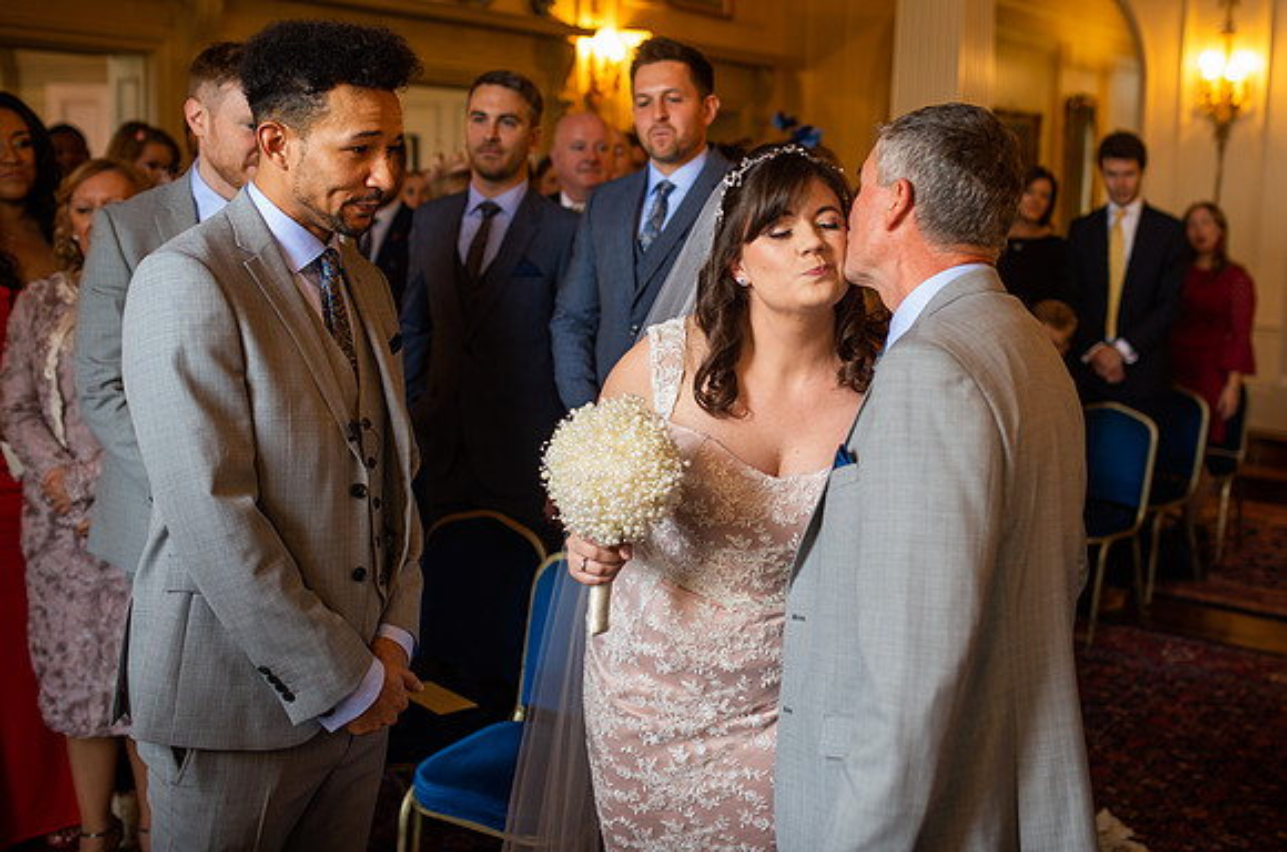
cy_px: 350
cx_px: 755
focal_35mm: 41
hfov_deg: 47.2
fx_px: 1467
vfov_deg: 32.3
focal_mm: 35
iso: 400
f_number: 2.2
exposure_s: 1/100
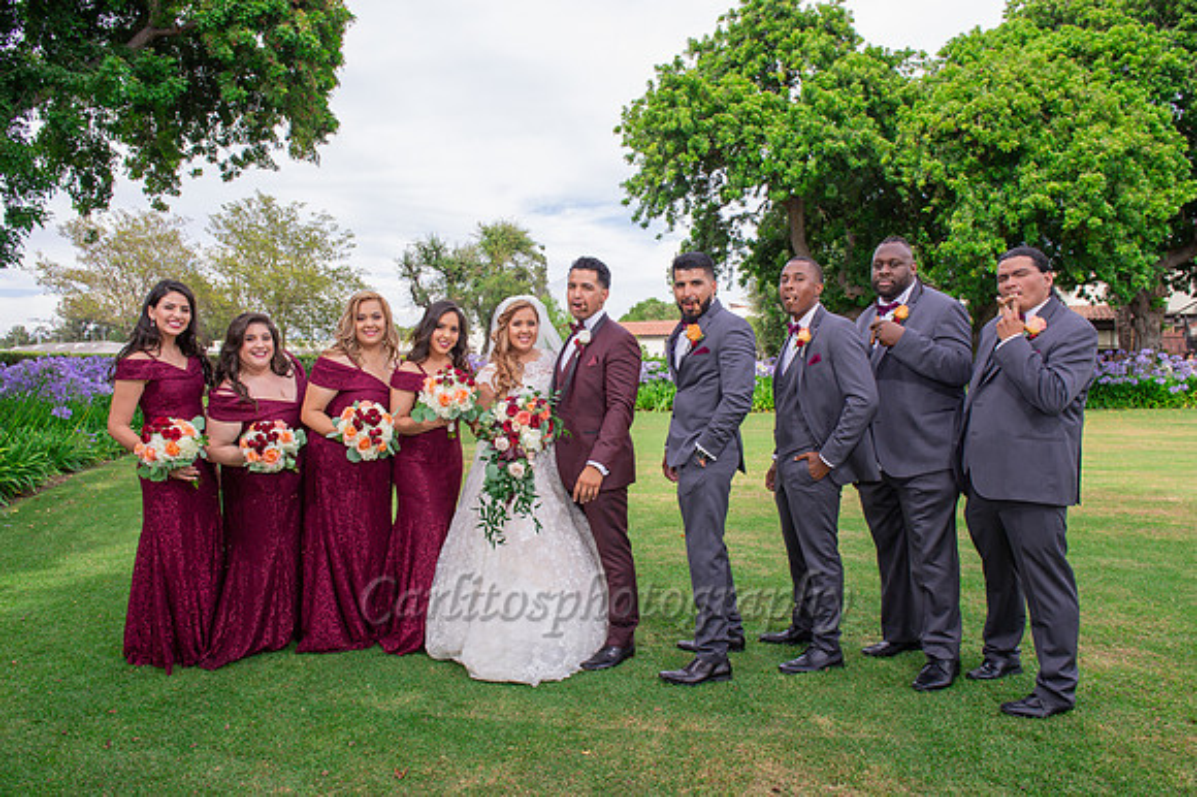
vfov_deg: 53.1
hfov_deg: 73.8
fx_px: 798
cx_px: 598
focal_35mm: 24
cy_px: 398
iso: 400
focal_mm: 24
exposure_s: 1/250
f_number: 7.1
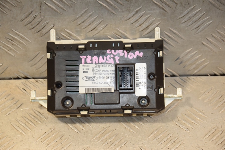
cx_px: 112
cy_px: 75
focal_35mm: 120
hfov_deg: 17.1
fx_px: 750
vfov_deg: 11.4
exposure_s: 1/200
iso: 800
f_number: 6.3
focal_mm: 80
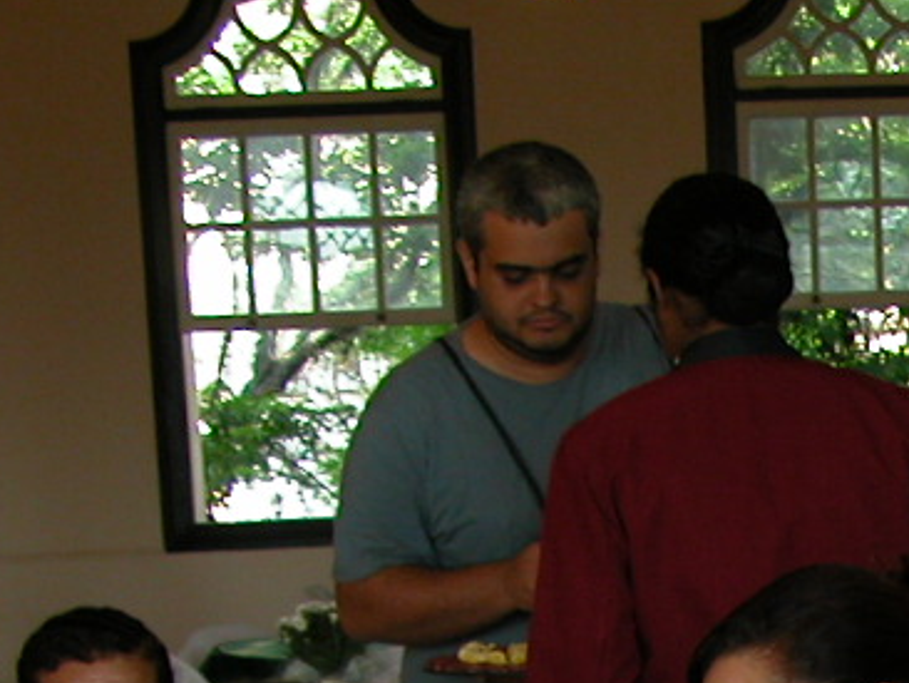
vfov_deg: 9.2
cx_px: 1431
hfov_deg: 12.2
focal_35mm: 153
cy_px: 1294
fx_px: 4020
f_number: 2.8
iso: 100
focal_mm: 8.9
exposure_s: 1/48.9
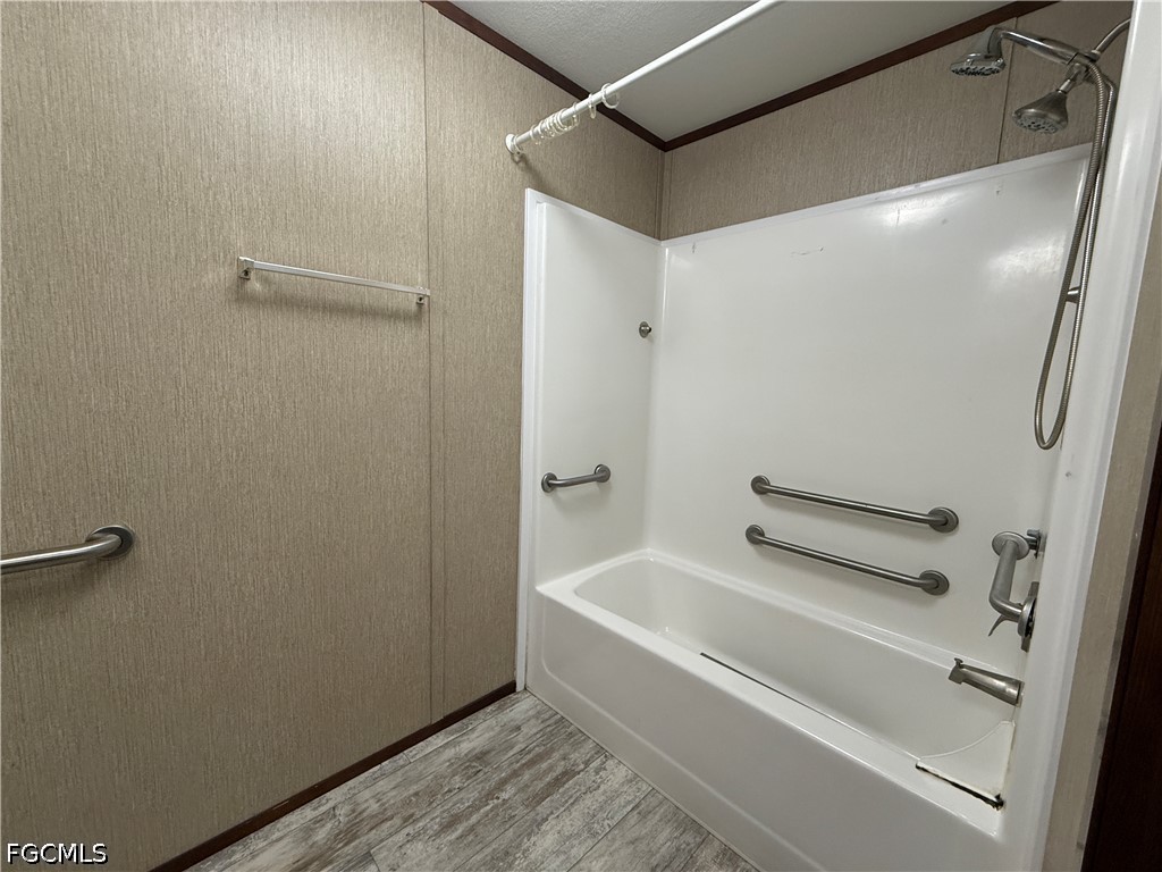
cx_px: 581
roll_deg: -2.1
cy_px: 436
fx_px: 470
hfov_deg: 102.1
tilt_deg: -5.8
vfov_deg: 85.7
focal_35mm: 14
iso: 250
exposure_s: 1/120
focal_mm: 2.22
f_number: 2.2
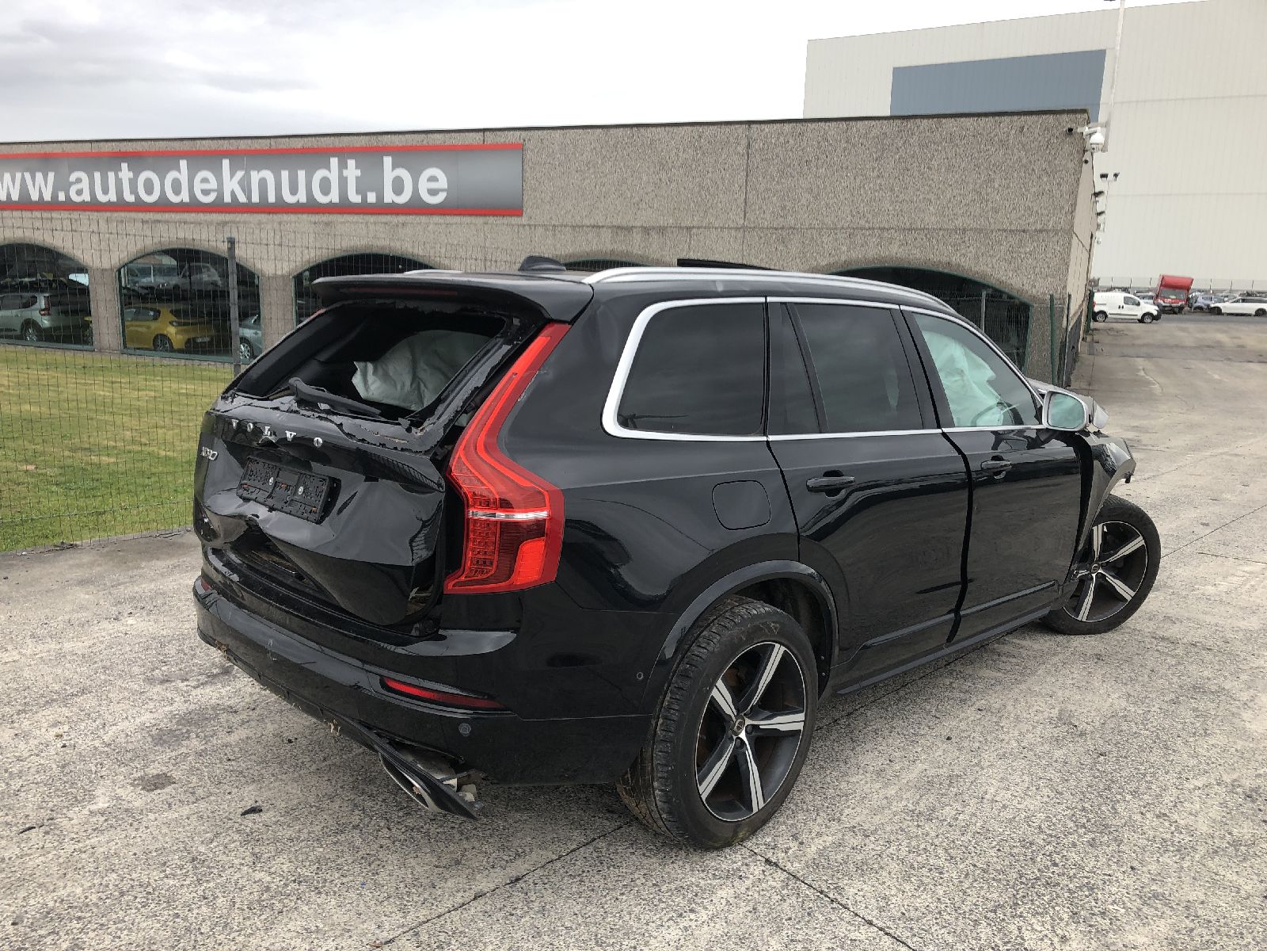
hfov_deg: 63.4
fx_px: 1025
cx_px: 634
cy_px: 476
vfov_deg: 49.7
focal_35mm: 28
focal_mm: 3.99
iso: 20
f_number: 1.8
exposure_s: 1/217
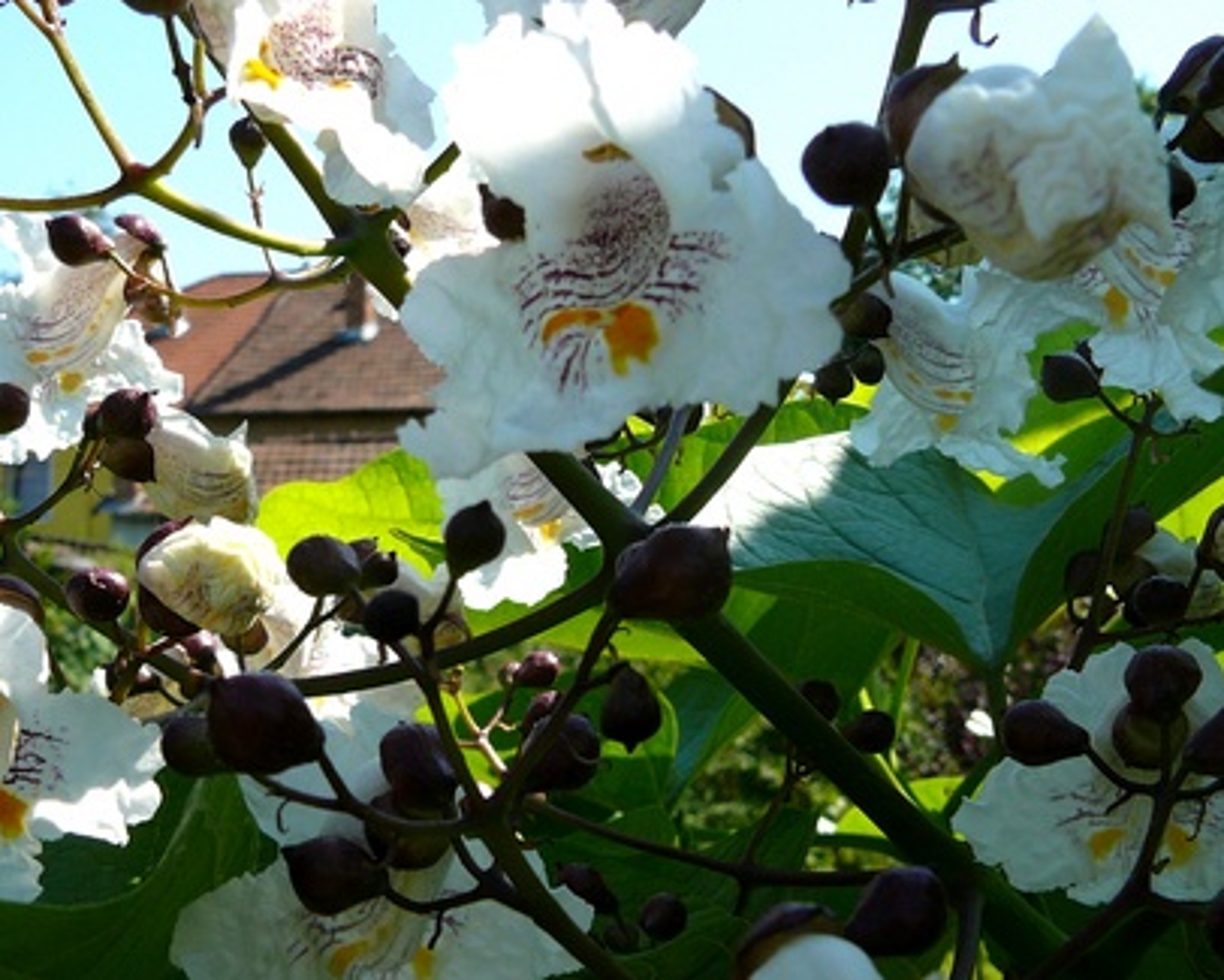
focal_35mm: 37
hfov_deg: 49.1
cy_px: 485
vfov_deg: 40.1
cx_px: 591
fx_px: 1341
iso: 80
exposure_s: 1/400
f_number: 5
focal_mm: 5.2
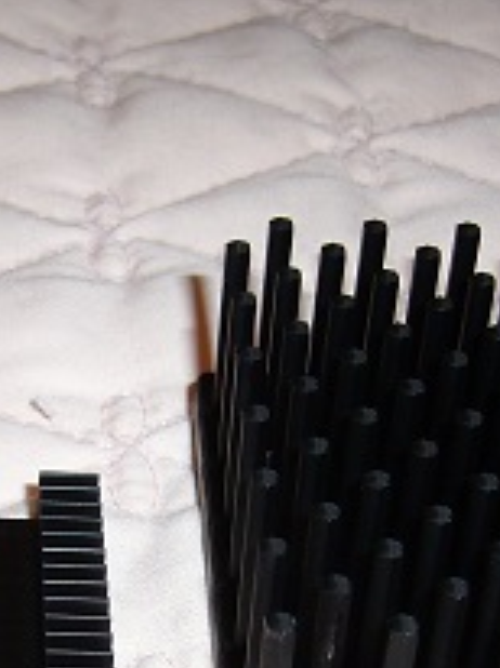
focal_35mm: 109
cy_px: 551
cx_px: 101
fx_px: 2104
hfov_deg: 13.5
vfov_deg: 17.9
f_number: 2.8
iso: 80
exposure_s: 1/30
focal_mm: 5.8
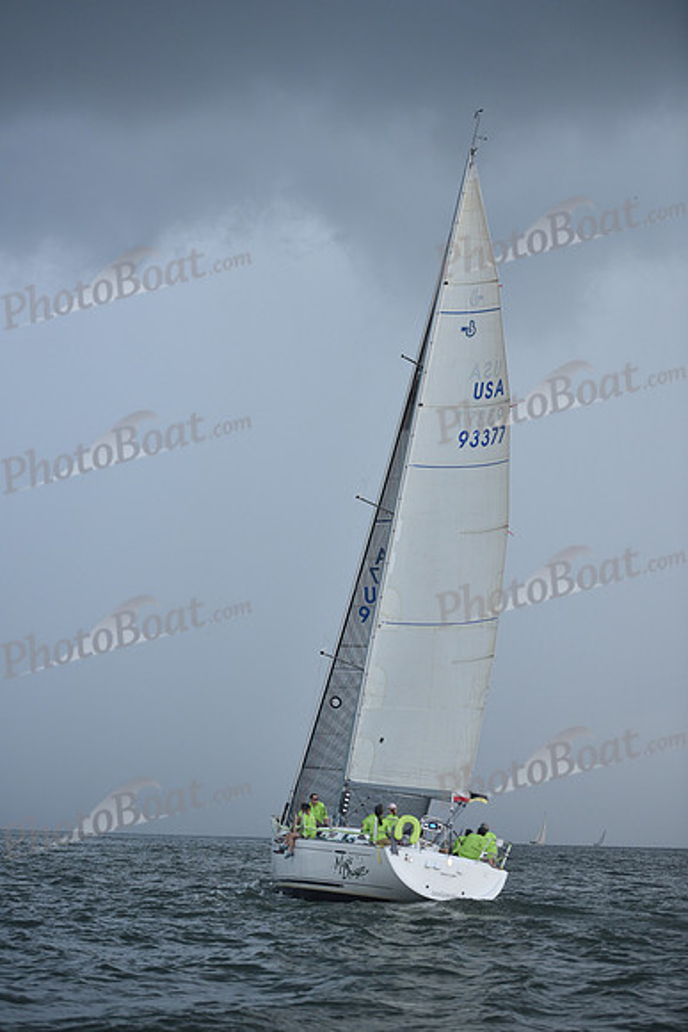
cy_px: 516
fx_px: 2005
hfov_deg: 19.5
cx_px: 344
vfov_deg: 28.8
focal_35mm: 70
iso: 400
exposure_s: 1/640
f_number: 3.2
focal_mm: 70
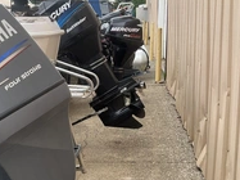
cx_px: 32
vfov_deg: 23.1
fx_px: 430
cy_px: 156
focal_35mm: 62
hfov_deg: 30.1
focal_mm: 3
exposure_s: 1/425
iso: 25
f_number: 1.8
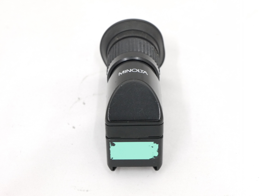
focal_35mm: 80
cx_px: 131
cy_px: 98
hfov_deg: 24.4
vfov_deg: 18.4
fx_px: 606
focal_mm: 40
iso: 800
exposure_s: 1/25
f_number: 8
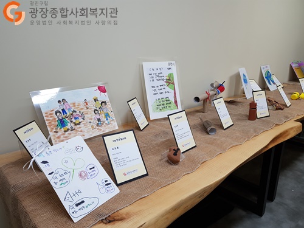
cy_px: 114
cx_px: 152
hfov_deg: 67.3
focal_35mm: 26
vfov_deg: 53.1
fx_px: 228
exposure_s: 1/60
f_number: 1.7
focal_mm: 4.3
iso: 64
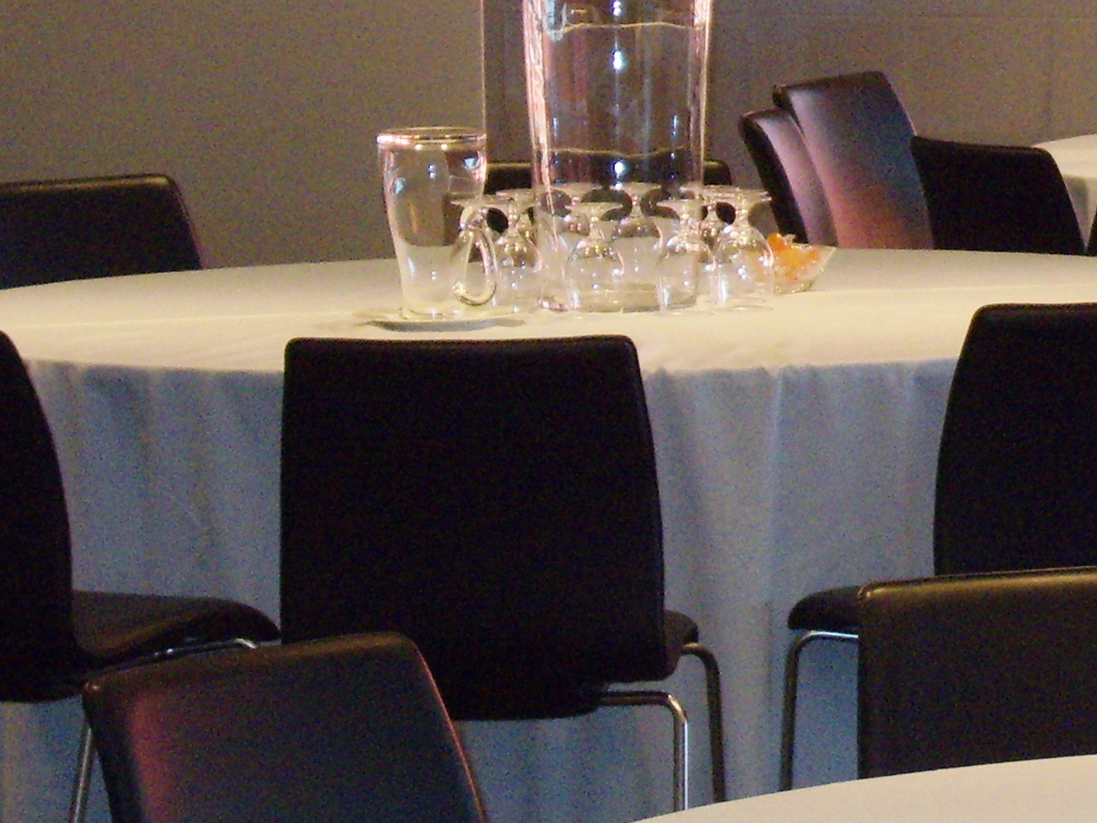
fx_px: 9129
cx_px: 1401
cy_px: -31
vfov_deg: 5.2
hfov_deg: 6.8
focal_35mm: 288
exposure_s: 1/60
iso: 400
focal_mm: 22.2
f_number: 5.1
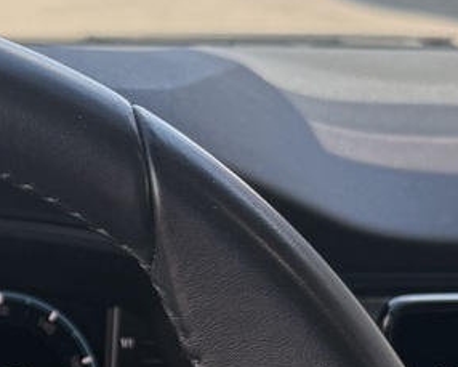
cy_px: 433
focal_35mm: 118
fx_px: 1600
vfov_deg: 12.8
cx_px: 10
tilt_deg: -21.2
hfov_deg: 16.0
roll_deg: -4.5
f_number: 1.78
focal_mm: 6.76
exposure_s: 1/464
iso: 100
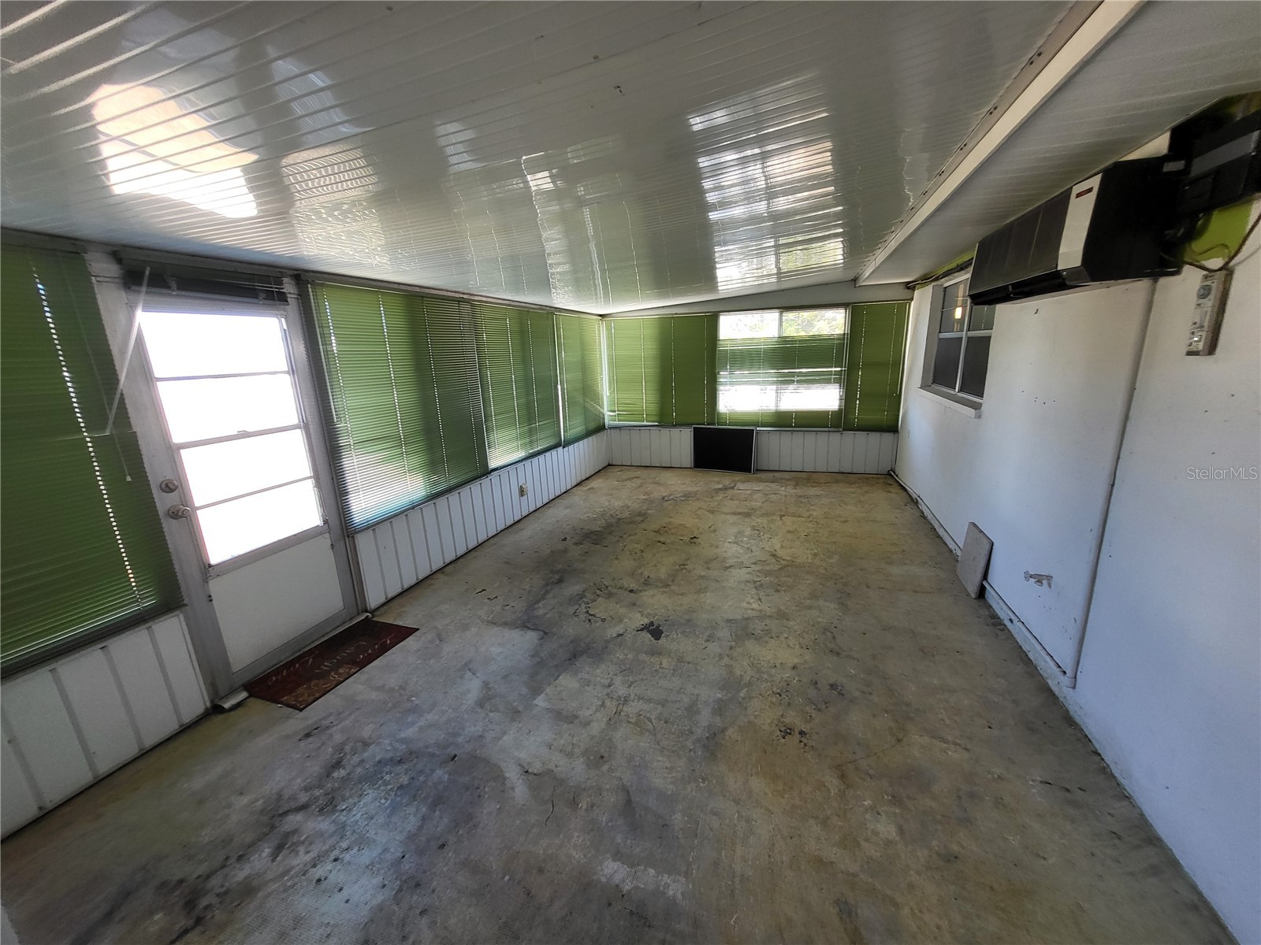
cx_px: 630
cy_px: 472
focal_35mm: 13
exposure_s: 1/60
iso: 100
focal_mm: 1.74
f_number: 2.2
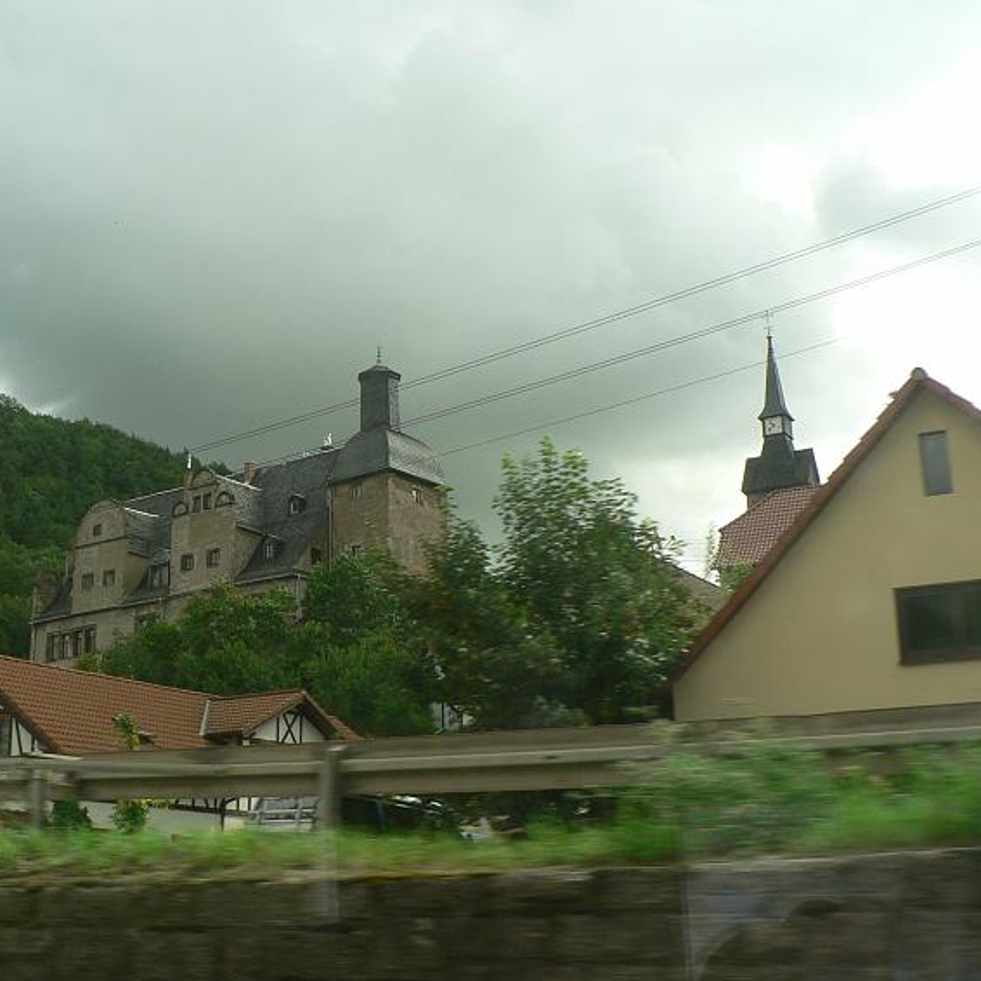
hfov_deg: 37.1
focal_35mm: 45
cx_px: 321
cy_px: 492
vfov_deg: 37.6
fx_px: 1443
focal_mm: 6
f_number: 4
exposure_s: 1/250
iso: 80
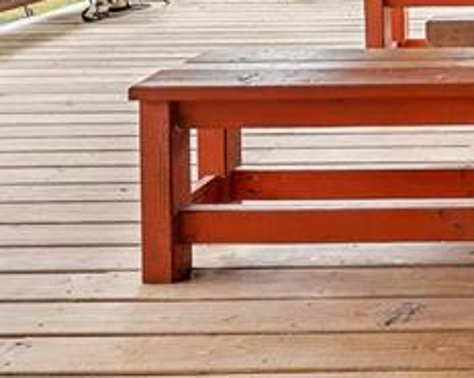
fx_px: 813
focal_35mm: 58
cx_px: 685
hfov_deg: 25.6
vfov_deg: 22.0
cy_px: -180
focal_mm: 14
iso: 100
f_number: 8
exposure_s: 1/50
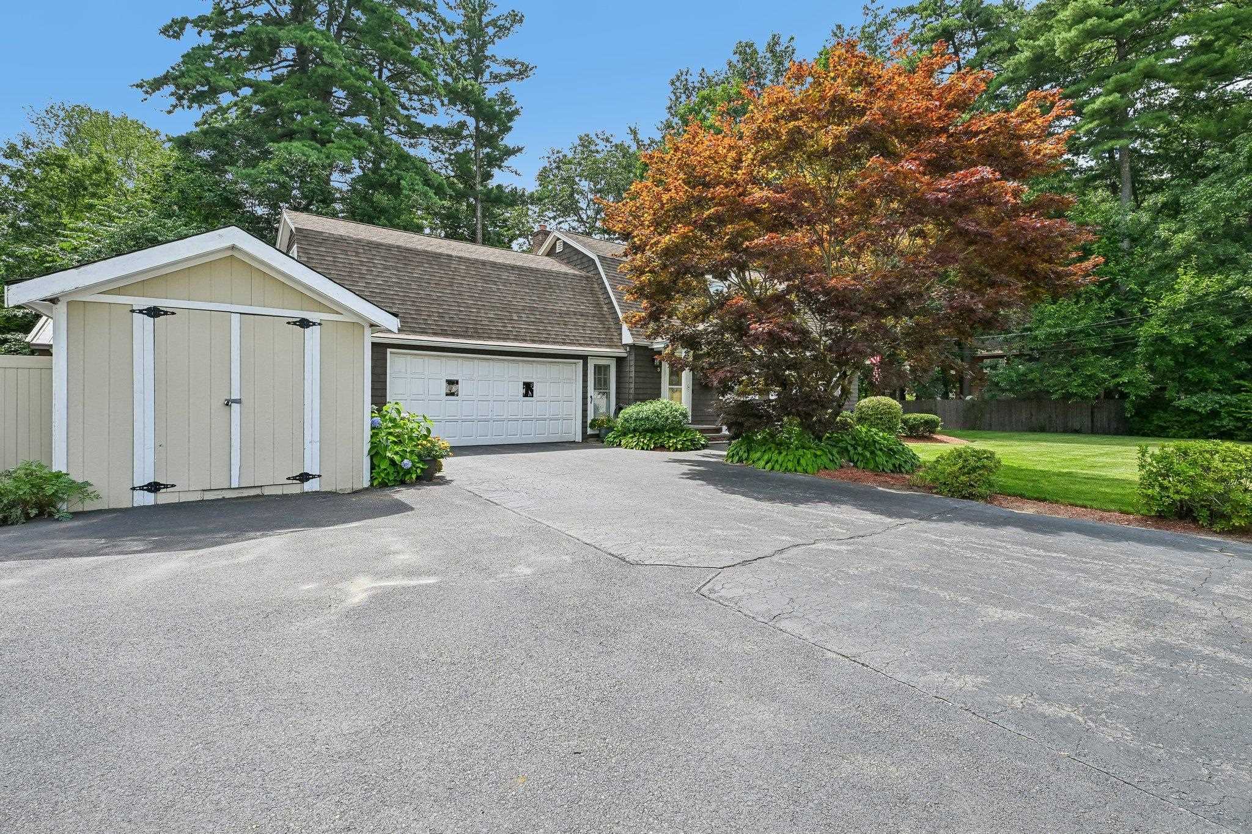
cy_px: 417
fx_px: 556
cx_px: 626
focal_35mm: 16
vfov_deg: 73.7
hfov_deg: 96.7
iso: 400
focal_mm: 16
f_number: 8
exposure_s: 1/500
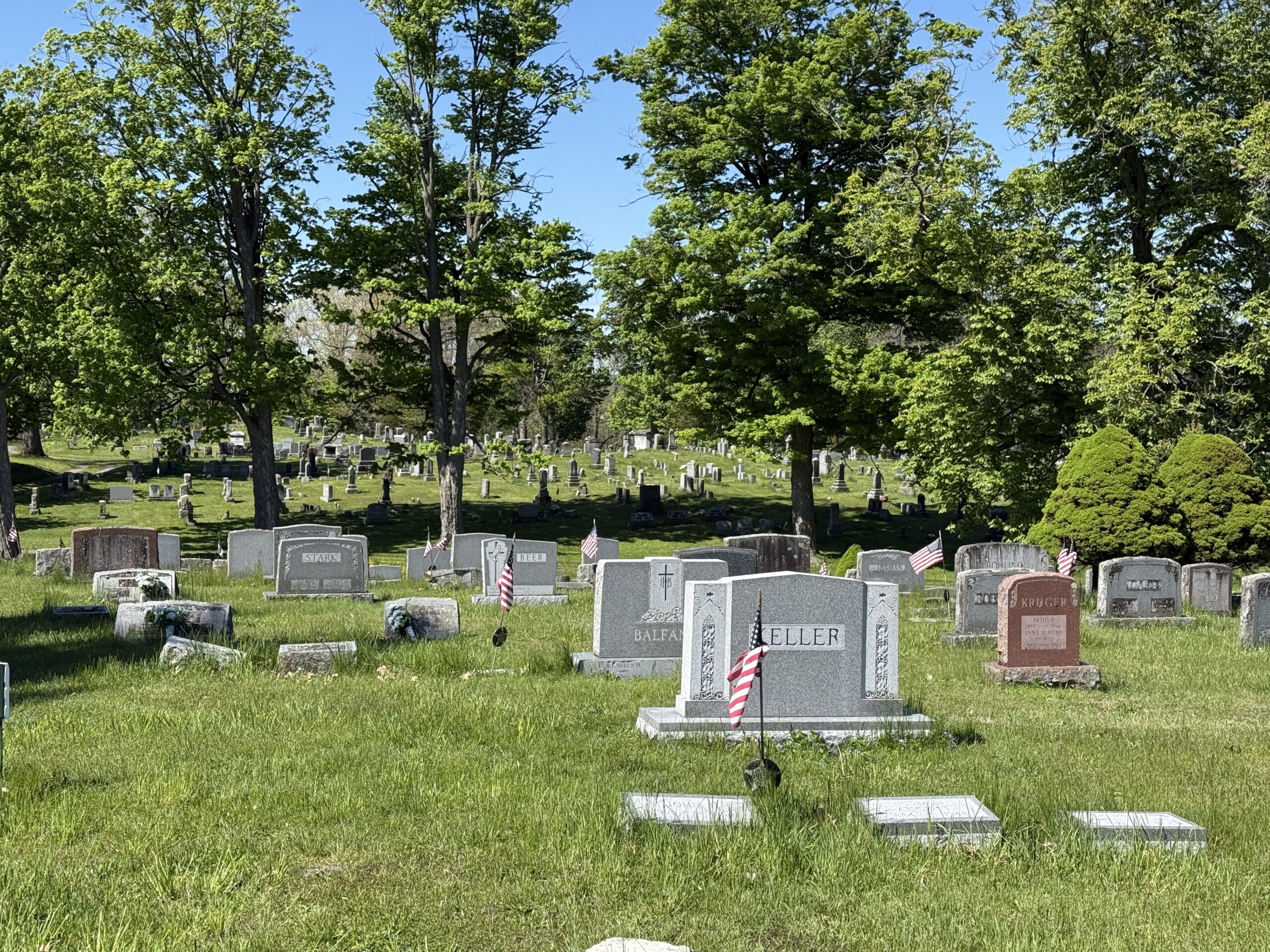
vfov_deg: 30.3
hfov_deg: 39.7
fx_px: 1761
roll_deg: -0.6
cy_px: 476
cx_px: 635
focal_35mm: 48
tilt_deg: -2.6
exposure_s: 1/4098
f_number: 1.78
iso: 100
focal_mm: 6.76
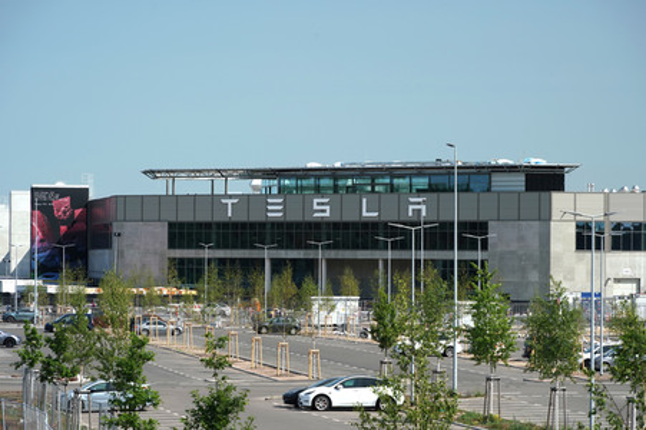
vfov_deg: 9.0
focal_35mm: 152
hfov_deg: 13.5
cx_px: 323
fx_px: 2725
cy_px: 215
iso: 320
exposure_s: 1/320
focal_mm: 152
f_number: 8
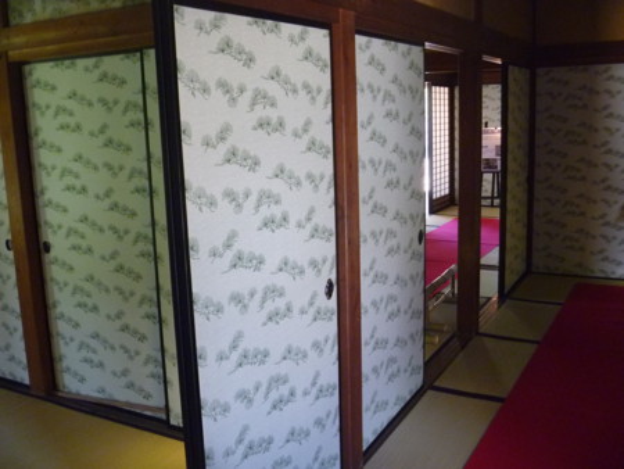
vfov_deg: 40.7
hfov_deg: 52.6
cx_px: 312
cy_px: 234
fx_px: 631
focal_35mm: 35
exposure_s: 1/25
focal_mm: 6.3
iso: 400
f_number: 3.5
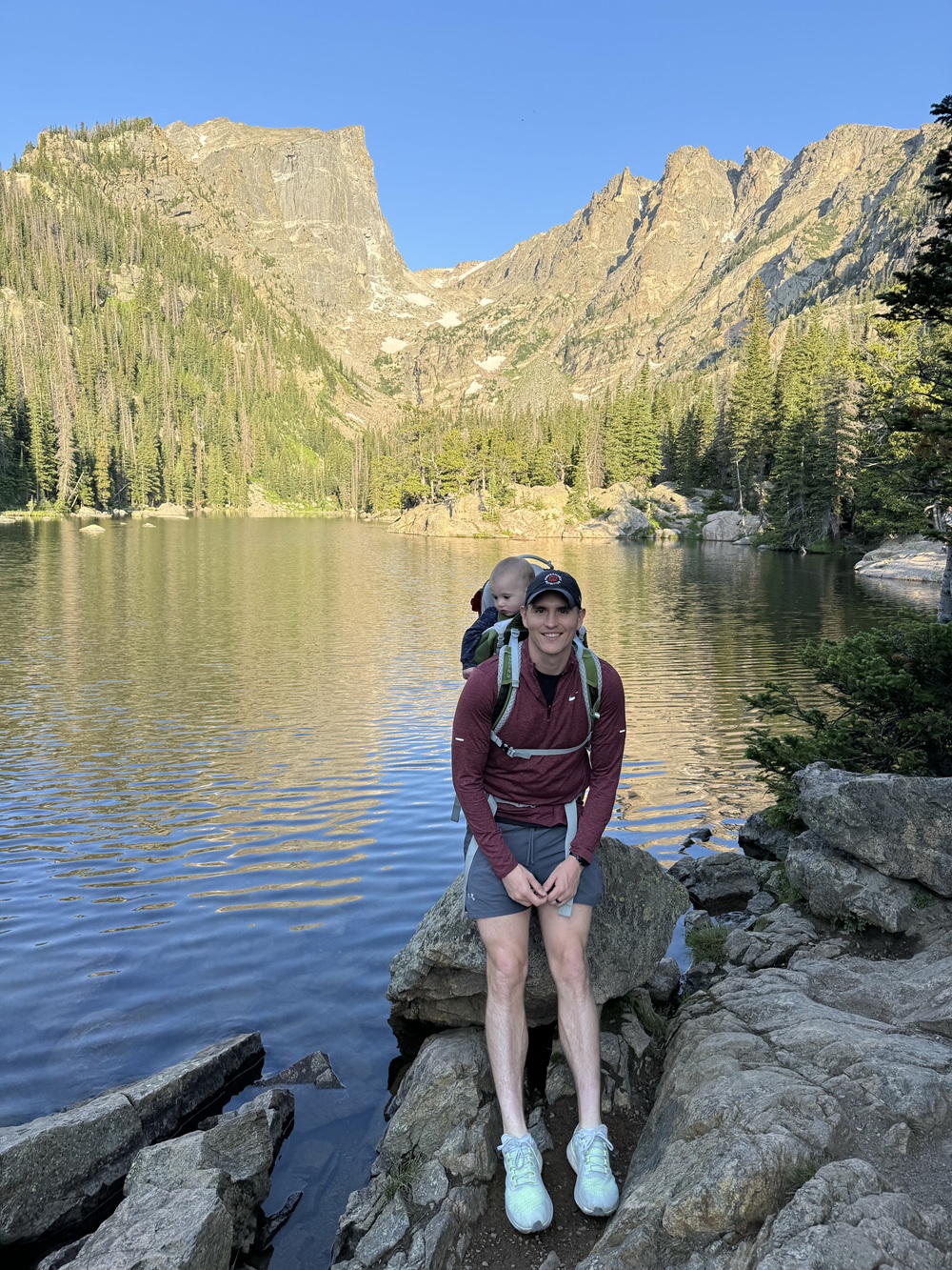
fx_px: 880
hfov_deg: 56.8
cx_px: 476
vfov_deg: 71.6
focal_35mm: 24
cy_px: 635
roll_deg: -1.0
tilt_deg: -8.2
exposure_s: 1/1140
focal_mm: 6.76
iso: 80
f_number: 1.78
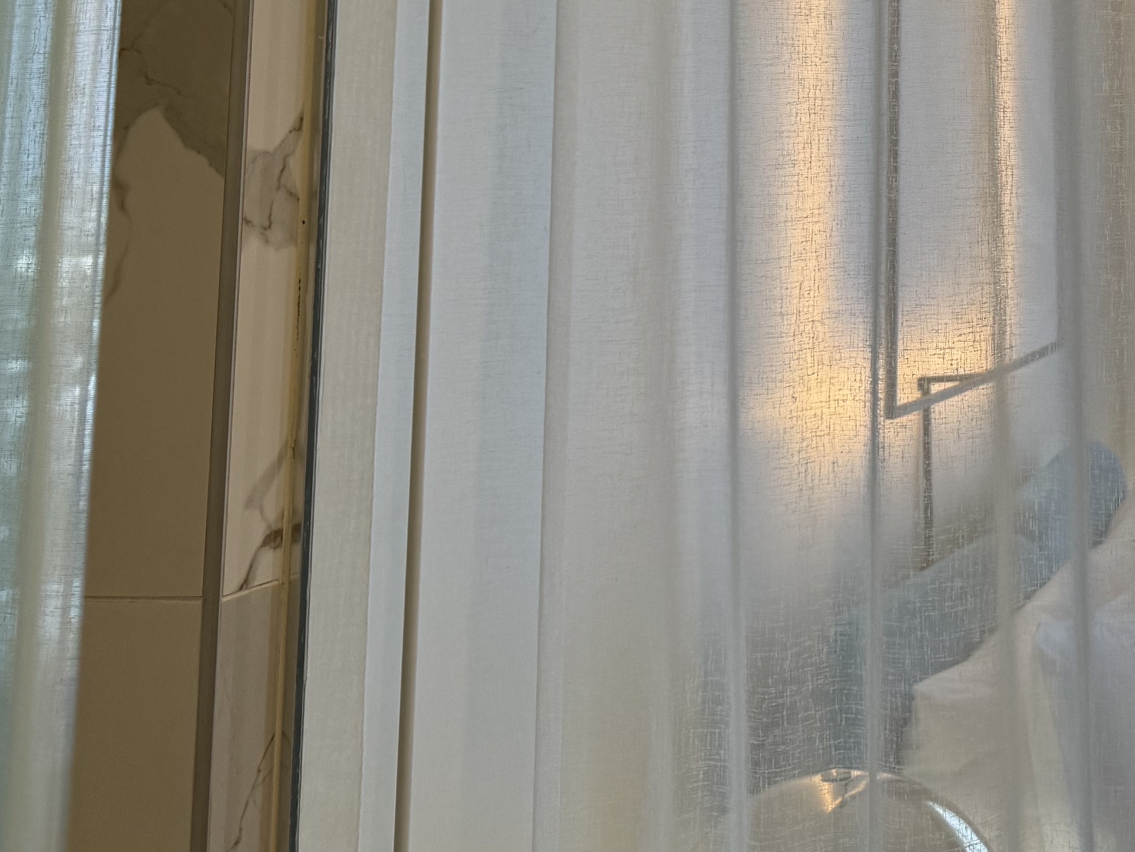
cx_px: 1299
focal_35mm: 61
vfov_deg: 22.2
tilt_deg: +8.9
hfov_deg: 28.3
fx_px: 2000
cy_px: -174
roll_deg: +1.9
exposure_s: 1/120
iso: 64
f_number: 1.78
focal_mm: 6.76
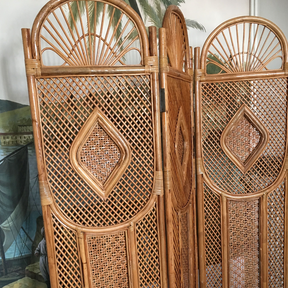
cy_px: 203
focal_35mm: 41
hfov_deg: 40.9
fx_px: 386
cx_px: 129
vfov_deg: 40.2
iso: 125
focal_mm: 4.15
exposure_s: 1/33
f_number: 2.2
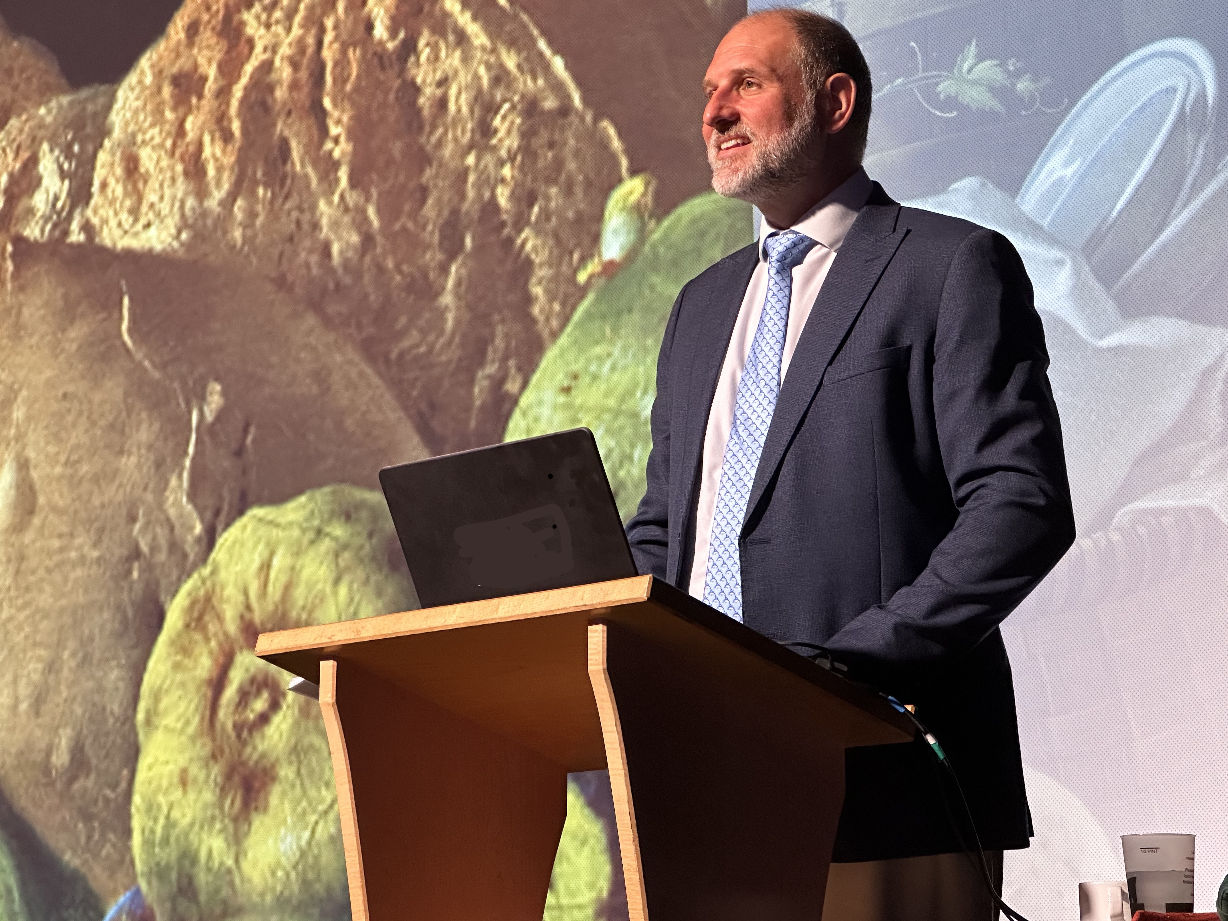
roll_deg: +1.0
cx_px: 650
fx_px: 2980
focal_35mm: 84
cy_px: 445
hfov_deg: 23.3
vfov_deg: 17.6
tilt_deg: +10.8
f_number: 2.8
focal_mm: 9
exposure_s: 1/37
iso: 640
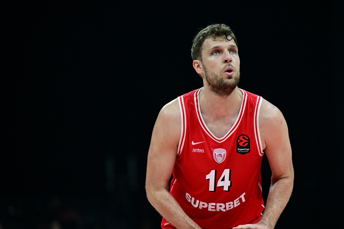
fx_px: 2112
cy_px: 143
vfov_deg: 6.2
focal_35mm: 221
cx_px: 219
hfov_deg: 9.3
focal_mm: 165
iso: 2000
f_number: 2.8
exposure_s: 1/1000
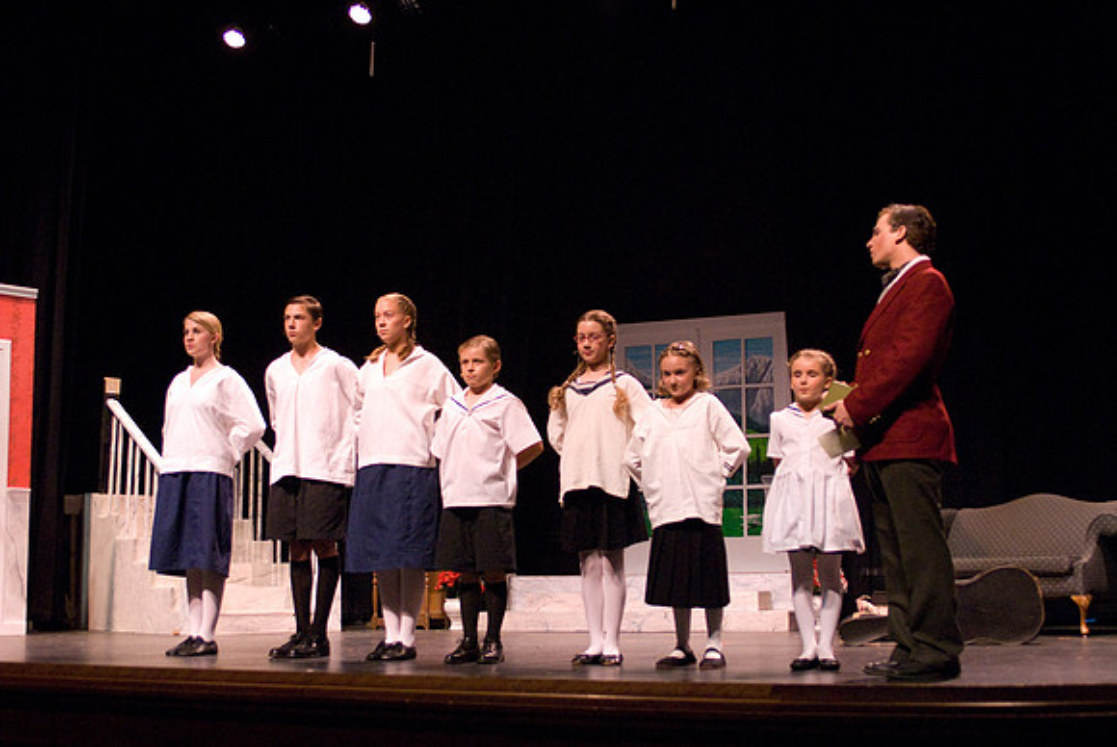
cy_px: 374
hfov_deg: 42.3
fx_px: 1444
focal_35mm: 46
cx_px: 558
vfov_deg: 29.0
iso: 1600
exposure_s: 1/160
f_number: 2.8
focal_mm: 31
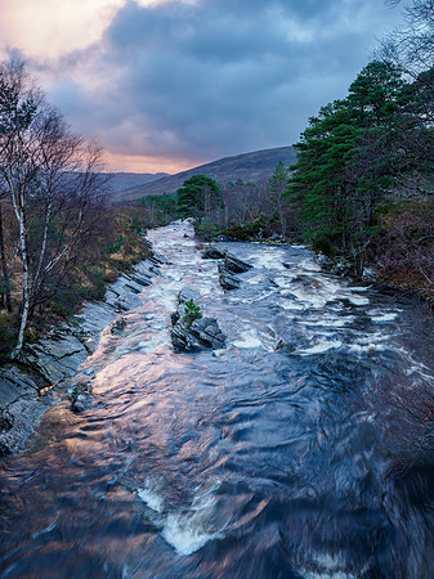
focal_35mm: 28
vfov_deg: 63.5
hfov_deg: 49.7
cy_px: 290
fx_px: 469
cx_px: 217
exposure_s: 1/3
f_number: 7.1
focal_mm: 14
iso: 200
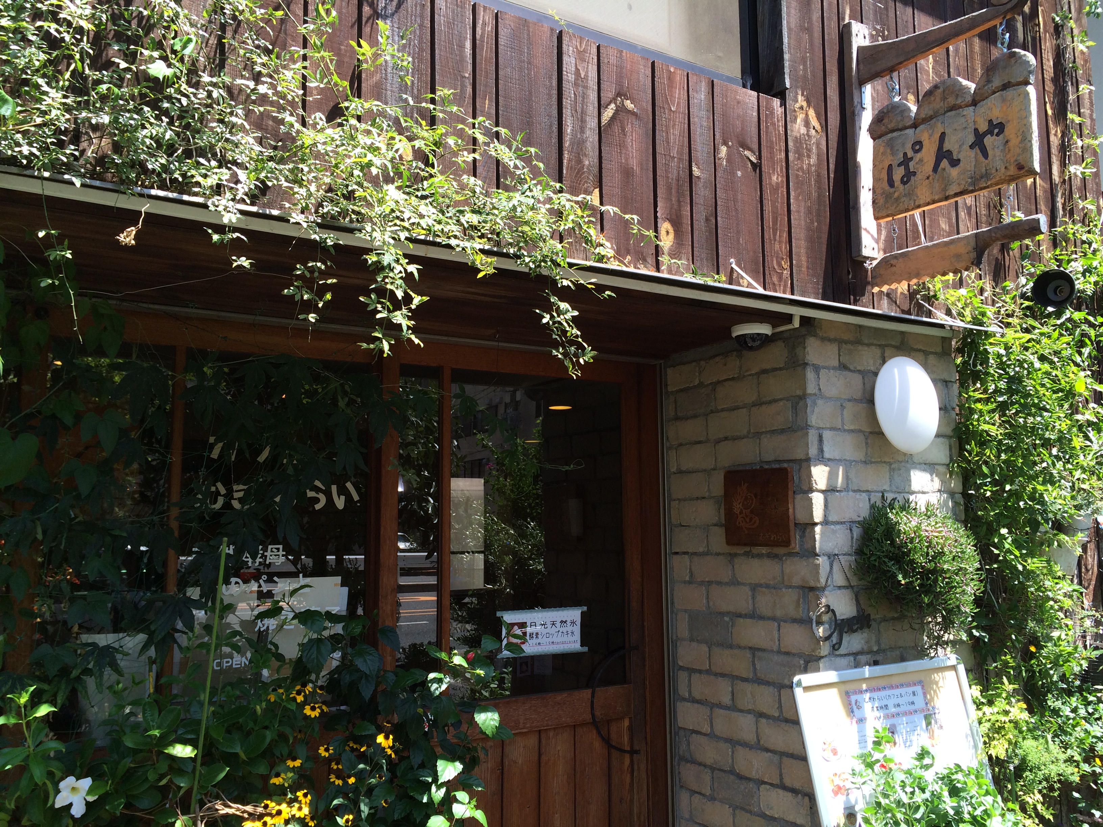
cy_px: 414
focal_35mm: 30
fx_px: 956
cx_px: 552
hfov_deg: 60.0
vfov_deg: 46.8
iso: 32
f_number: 2.2
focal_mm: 4.12
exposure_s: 1/373
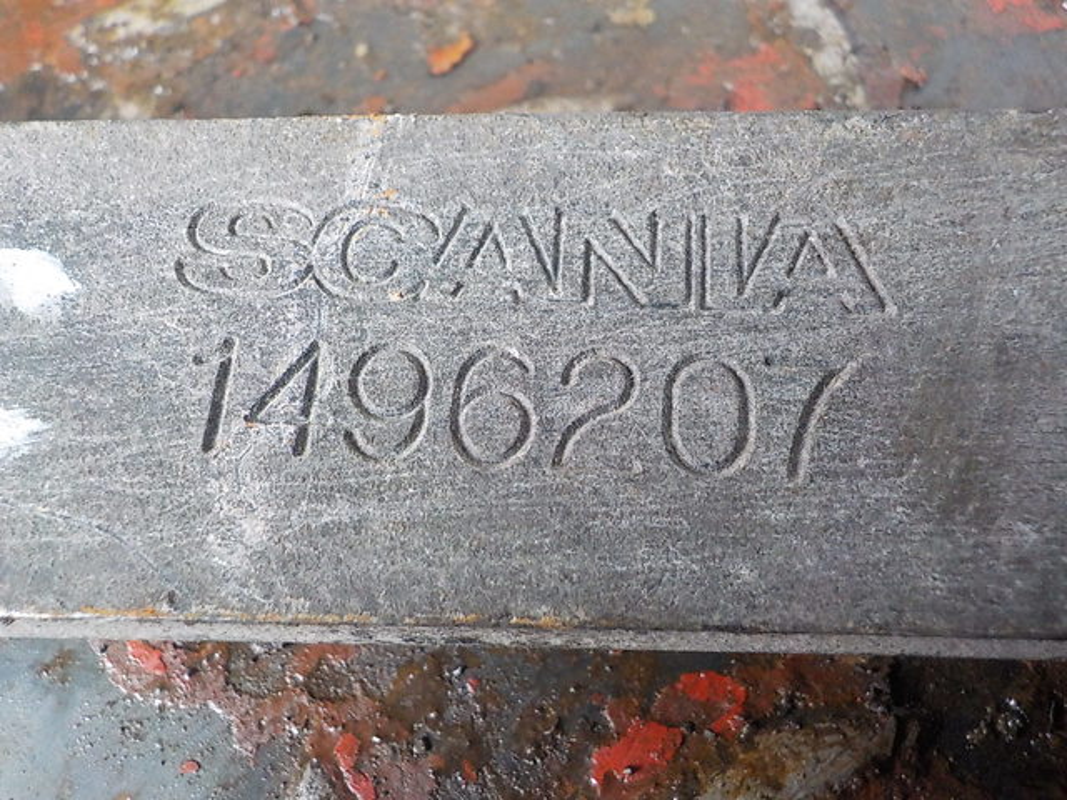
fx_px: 925
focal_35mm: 30
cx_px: 534
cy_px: 400
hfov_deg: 60.0
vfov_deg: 46.8
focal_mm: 4.1
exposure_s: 1/13
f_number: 3.3
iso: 400
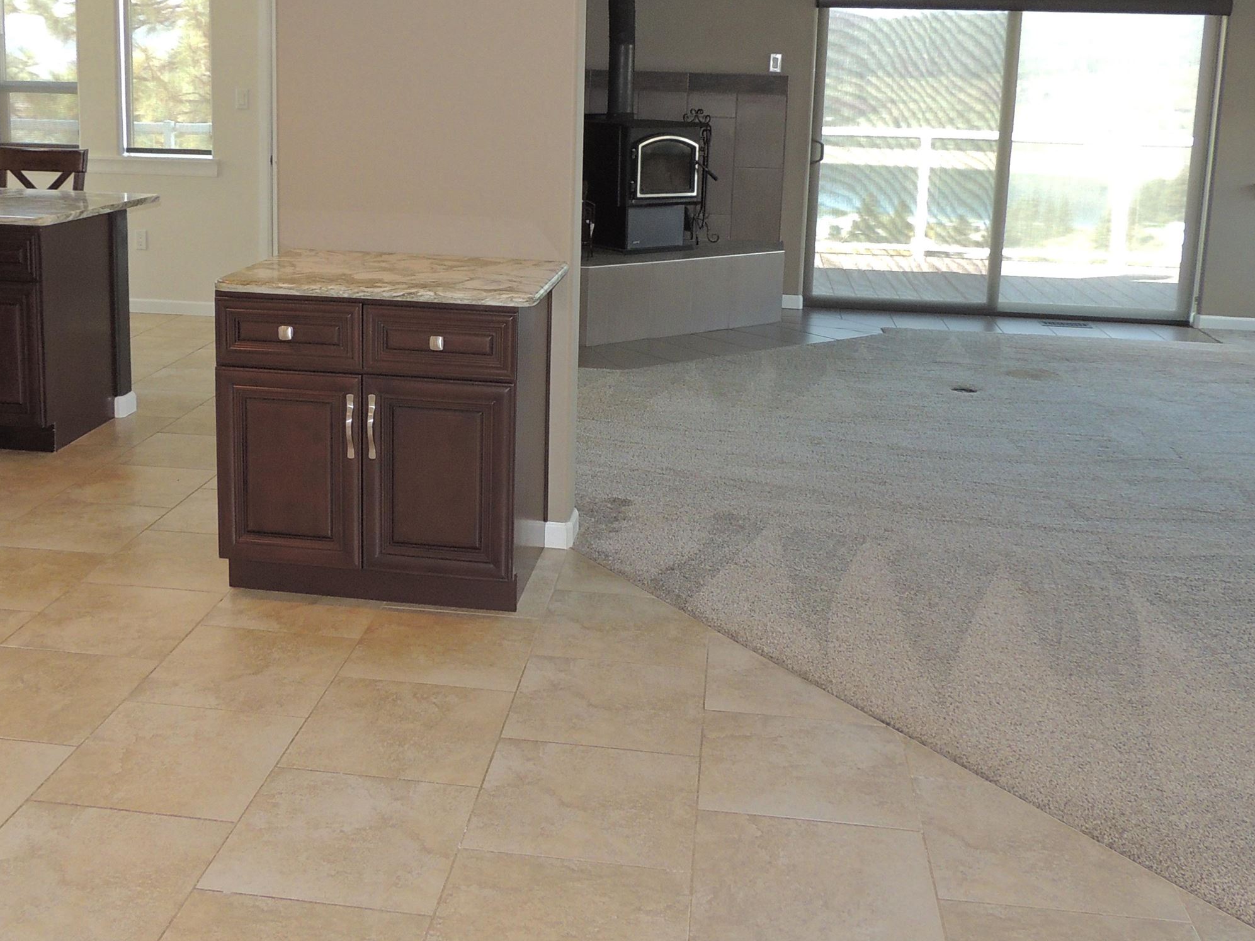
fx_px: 1341
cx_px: 524
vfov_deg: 38.1
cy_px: 291
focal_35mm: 37
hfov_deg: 49.9
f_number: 3
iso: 250
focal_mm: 4.3
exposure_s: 1/40
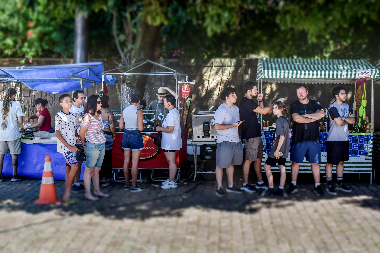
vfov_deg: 23.8
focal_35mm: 57
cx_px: 190
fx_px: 602
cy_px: 126
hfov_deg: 35.1
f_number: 8
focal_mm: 38
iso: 640
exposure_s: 1/640
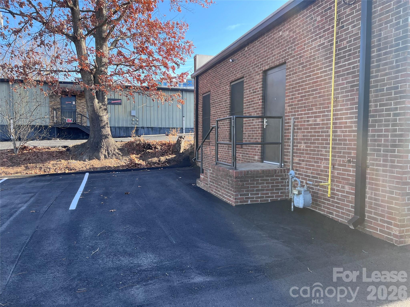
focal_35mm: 26
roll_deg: -0.3
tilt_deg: -3.9
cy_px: 154
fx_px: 308
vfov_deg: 53.1
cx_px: 205
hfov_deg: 67.3
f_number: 1.6
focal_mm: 5.1
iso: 50
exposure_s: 1/363
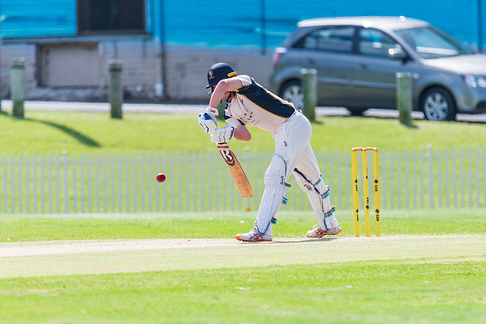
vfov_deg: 1.8
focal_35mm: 782
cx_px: 248
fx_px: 10558
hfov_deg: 2.6
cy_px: 160
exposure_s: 1/2000
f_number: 6.3
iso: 640
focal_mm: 600
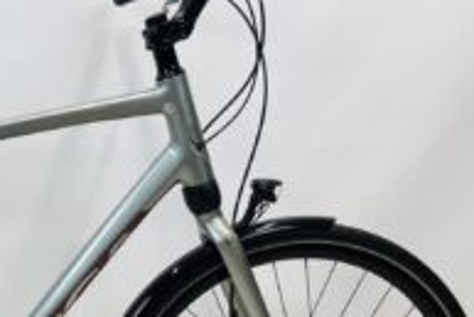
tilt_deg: -9.2
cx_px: -12
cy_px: 260
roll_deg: +0.0
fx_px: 830
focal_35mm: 63
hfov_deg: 29.5
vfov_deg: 21.3
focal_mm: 4.25
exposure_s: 1/100
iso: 50
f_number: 1.8
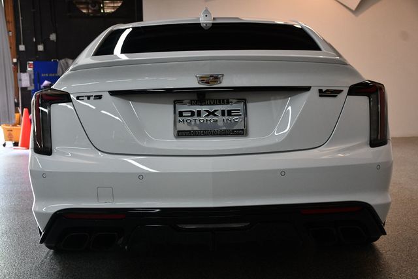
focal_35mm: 48
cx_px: 209
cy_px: 140
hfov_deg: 41.1
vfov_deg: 28.0
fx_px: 557
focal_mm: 32
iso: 800
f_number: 4
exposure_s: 1/125
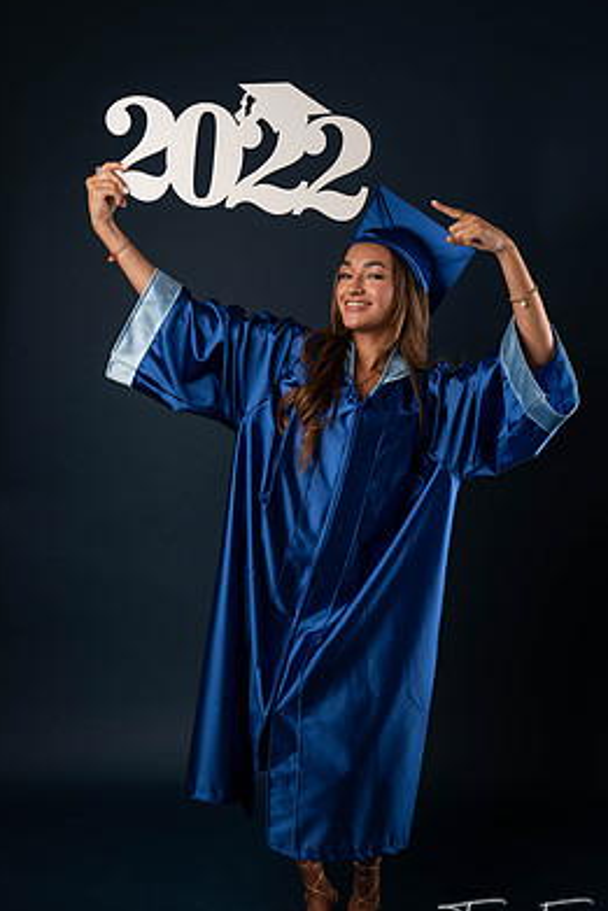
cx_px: 340
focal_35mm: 46
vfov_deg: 42.7
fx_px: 1164
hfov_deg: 29.2
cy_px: 494
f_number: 5.6
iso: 200
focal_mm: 40
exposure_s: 1/100
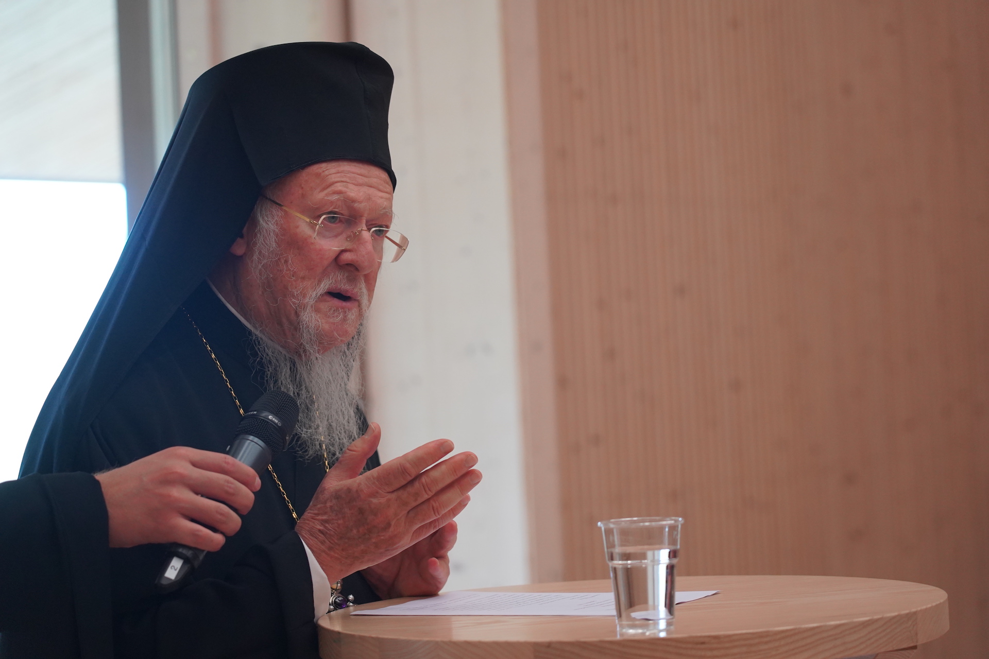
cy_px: 330
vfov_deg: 13.0
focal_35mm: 105
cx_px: 494
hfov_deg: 19.5
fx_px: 2884
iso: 2500
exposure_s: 1/160
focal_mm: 105
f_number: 4
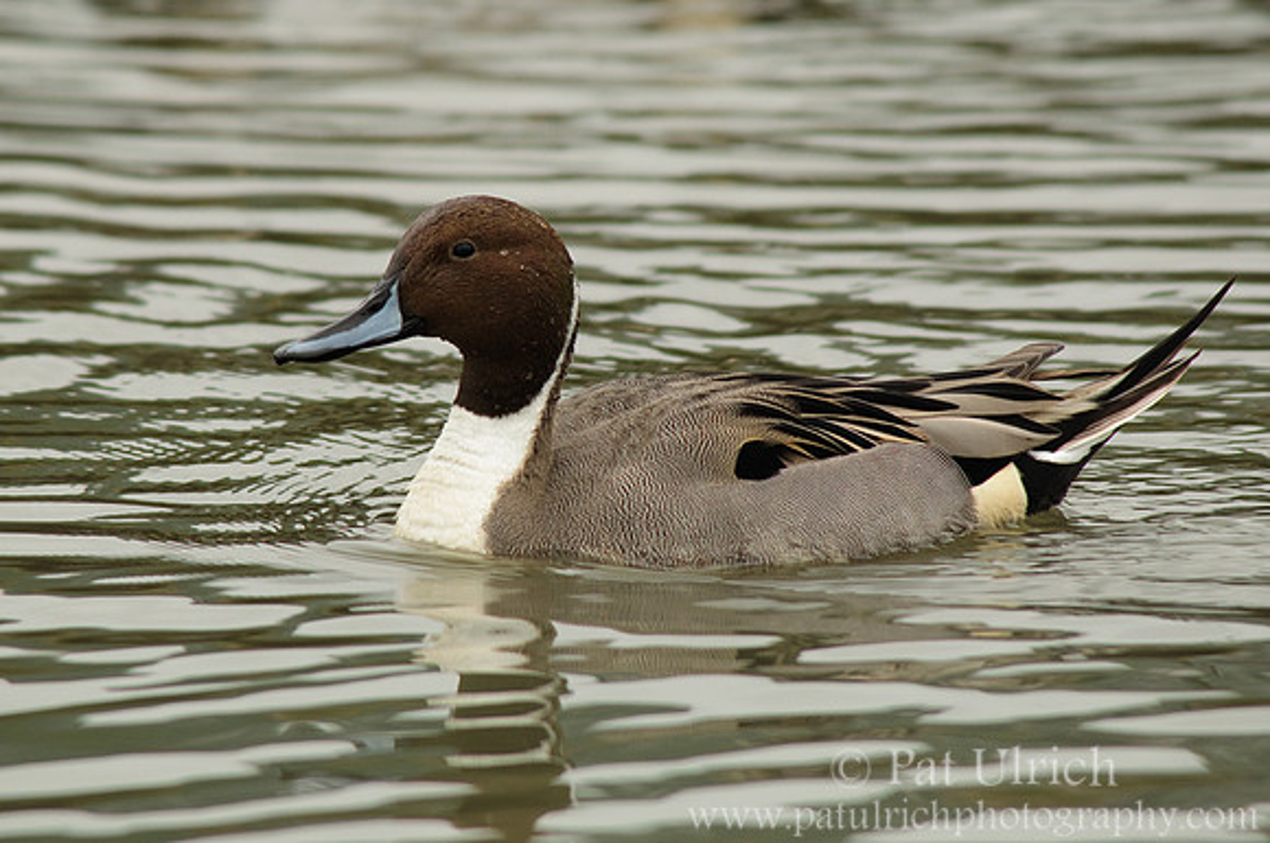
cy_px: 422
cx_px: 635
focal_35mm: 600
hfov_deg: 3.4
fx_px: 21137
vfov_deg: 2.3
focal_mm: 400
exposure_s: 1/160
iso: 400
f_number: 8
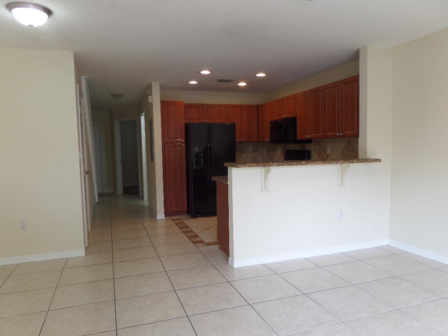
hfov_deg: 69.4
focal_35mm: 25
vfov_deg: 54.9
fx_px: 324
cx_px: 228
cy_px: 174
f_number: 3.2
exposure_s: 1/30
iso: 100
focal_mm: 4
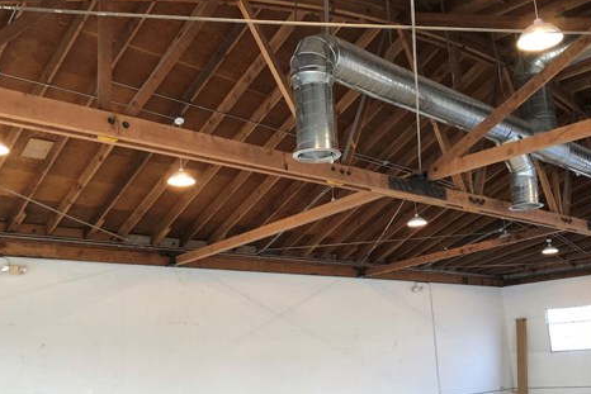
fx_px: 657
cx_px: 321
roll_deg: +3.0
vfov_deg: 33.4
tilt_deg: +10.9
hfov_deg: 48.4
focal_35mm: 40
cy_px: 224
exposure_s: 1/15
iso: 50
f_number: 1.8
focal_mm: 3.99
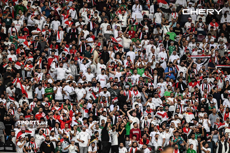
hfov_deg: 5.2
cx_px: 115
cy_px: 76
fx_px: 2555
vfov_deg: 3.4
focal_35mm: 400
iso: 800
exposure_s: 1/1000
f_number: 2.8
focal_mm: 400
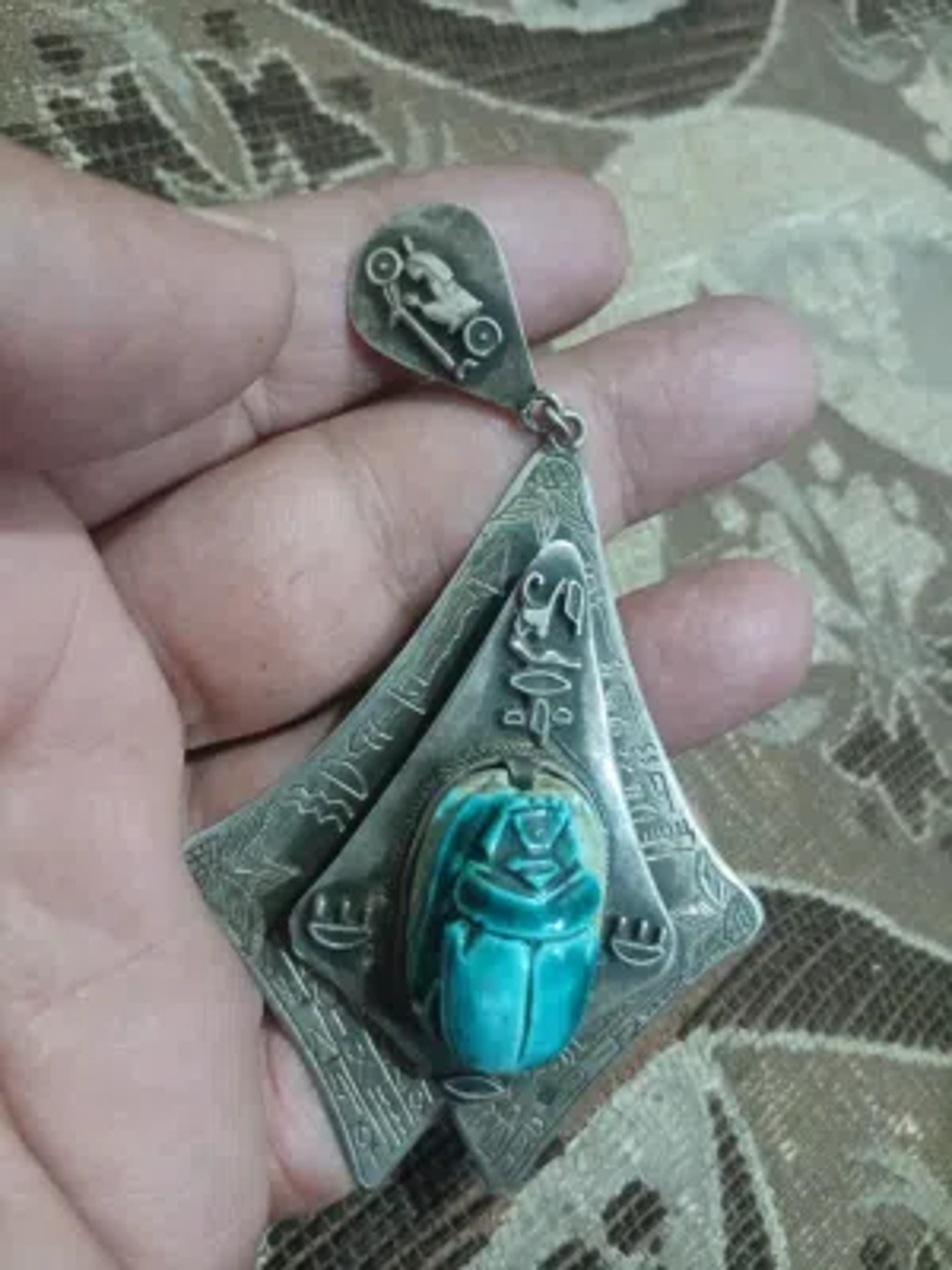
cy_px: 635
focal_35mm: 26
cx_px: 476
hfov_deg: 53.1
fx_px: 953
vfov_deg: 67.3
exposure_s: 1/20
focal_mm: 3.98
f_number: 1.8
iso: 640
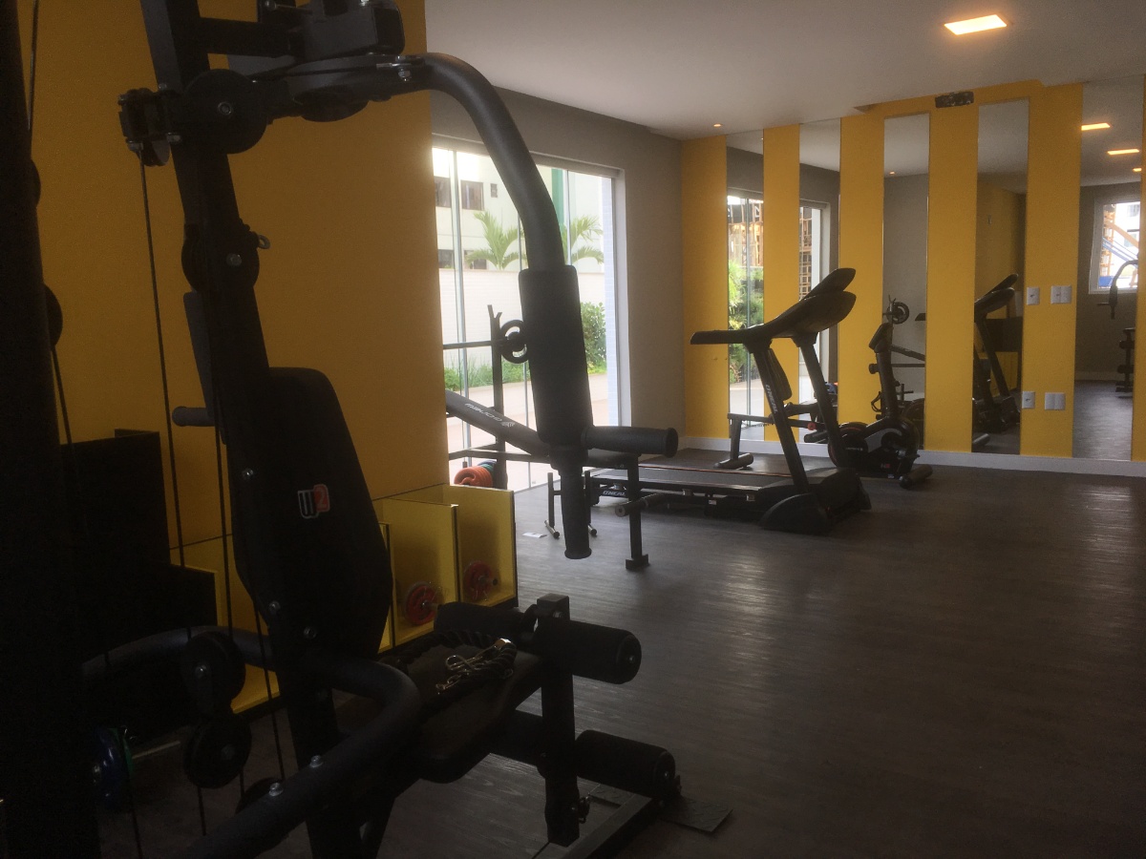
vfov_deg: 48.2
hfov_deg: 61.7
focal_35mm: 29
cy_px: 430
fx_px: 960
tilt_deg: -5.6
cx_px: 573
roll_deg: +1.5
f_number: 2.2
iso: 25
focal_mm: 4.15
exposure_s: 1/255
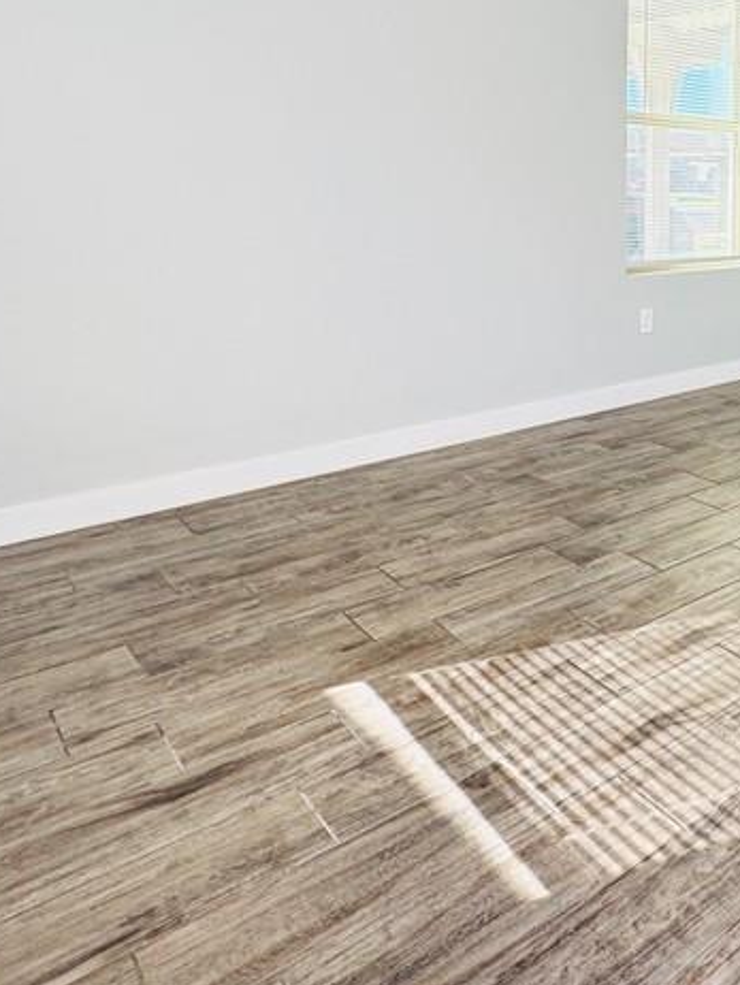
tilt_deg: -4.1
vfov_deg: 54.8
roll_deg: -1.7
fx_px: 883
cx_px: 755
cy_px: 215
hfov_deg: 39.6
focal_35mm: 31
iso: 50
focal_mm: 2.22
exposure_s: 1/99
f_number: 2.2
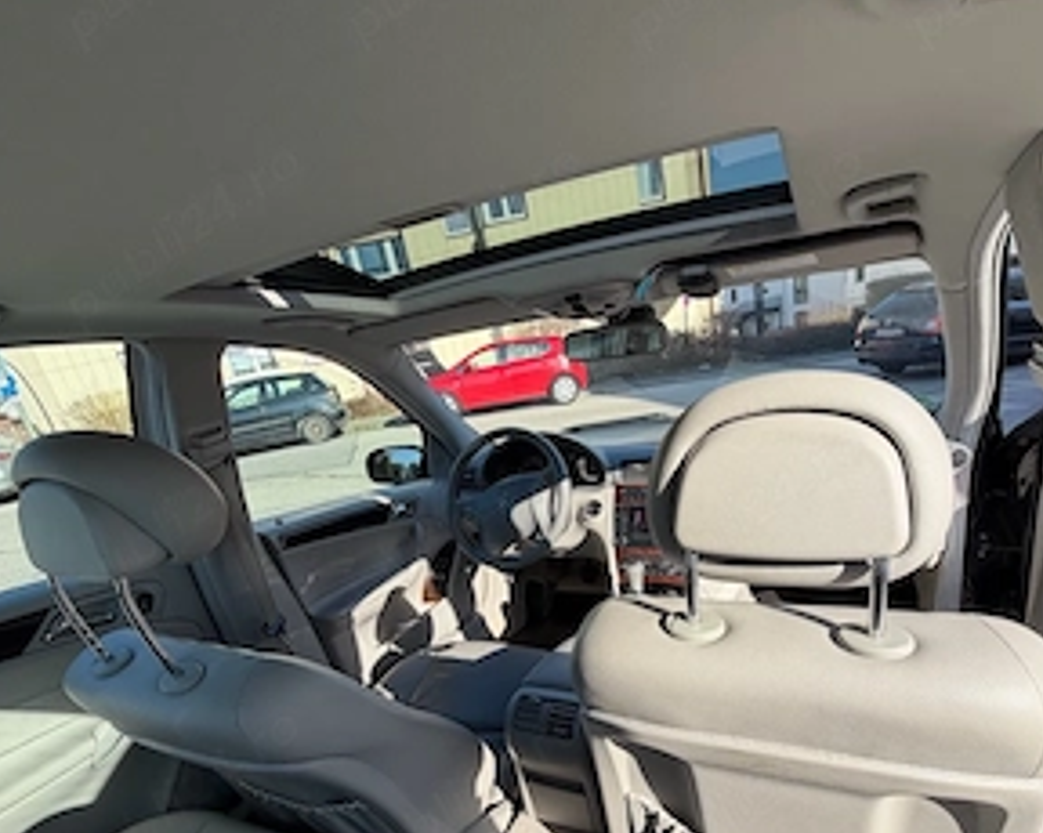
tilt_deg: -21.2
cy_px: 561
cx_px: 536
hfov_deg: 83.3
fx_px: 586
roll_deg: +11.7
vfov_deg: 68.6
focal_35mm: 19
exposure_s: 1/585
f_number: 2.2
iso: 40
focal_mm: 2.22
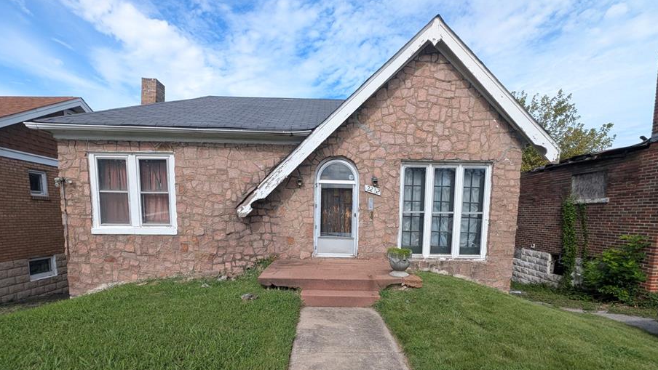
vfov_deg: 65.0
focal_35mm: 16
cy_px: 253
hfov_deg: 99.4
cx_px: 333
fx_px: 279
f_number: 2.2
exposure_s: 1/712
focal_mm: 1.95
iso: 41
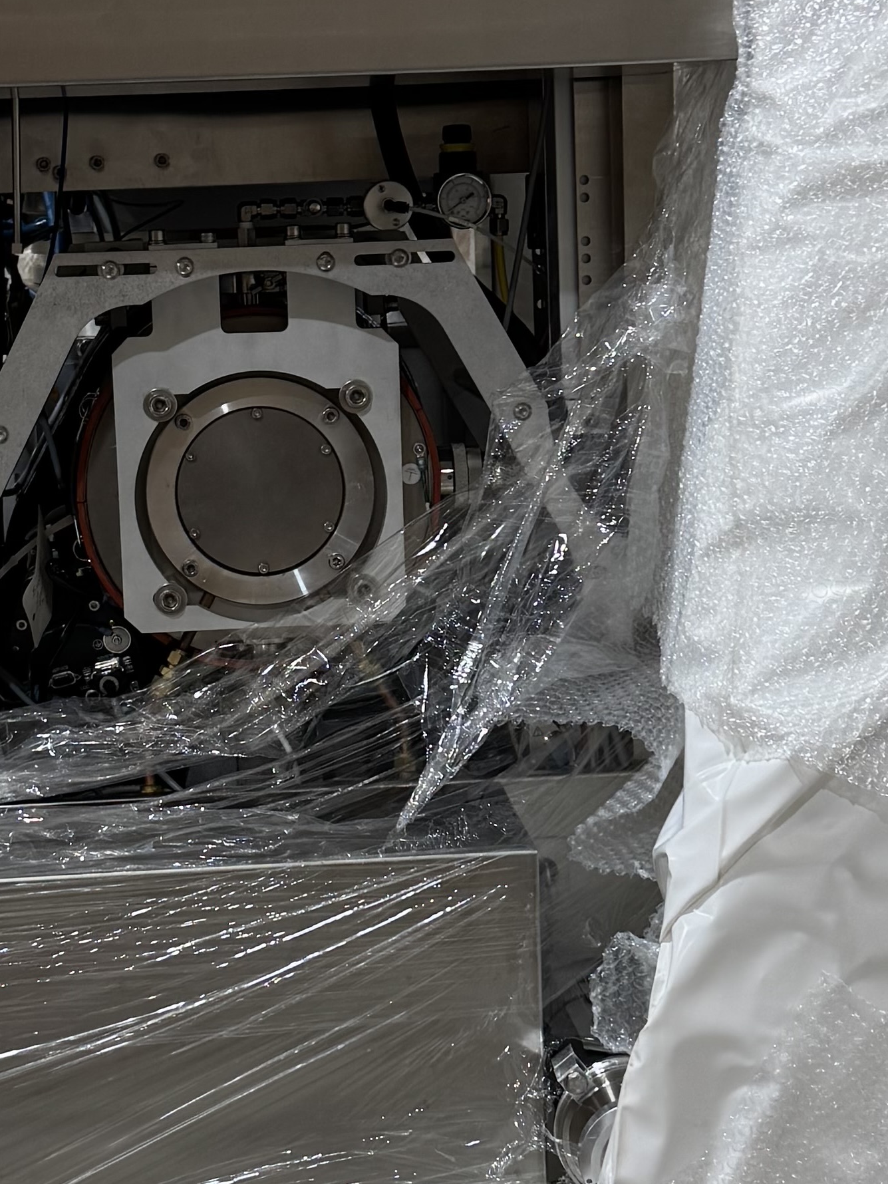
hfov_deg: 19.1
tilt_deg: -11.7
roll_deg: +1.4
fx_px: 2634
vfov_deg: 25.3
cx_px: 336
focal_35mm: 77
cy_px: 605
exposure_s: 1/120
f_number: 1.78
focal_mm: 6.76
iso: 100
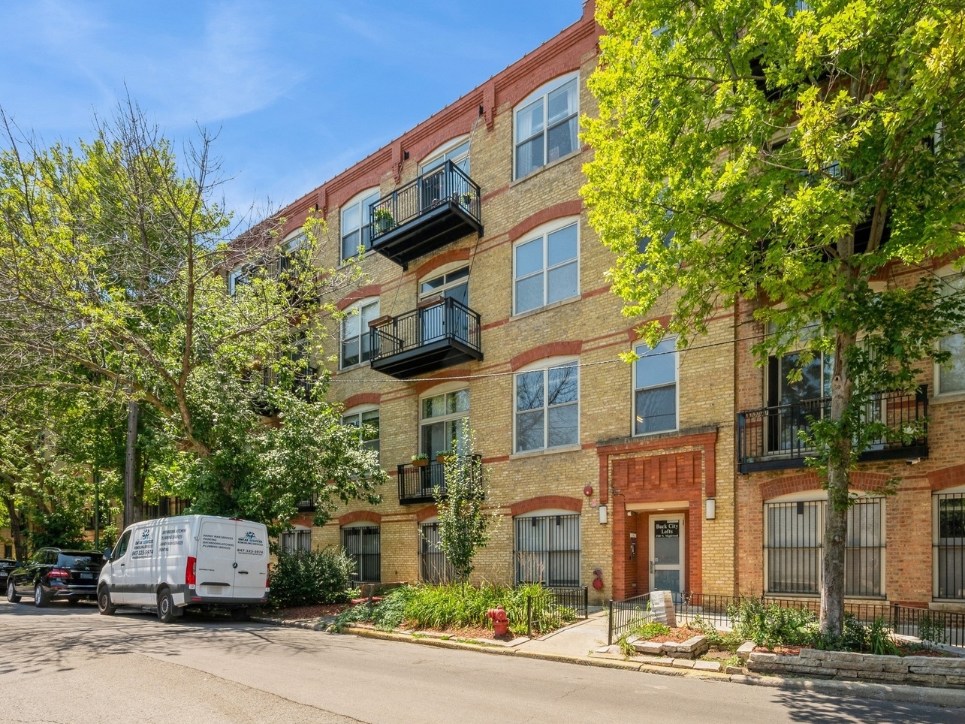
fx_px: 474
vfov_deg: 74.7
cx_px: 556
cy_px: 382
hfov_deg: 90.4
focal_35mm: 17
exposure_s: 1/50
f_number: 13
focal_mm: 14
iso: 100
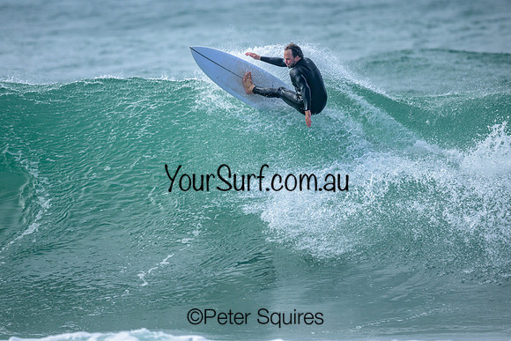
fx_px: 12714
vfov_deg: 1.5
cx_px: 261
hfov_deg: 2.3
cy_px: 150
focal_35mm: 896
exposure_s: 1/2000
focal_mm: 800
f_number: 6.3
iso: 400
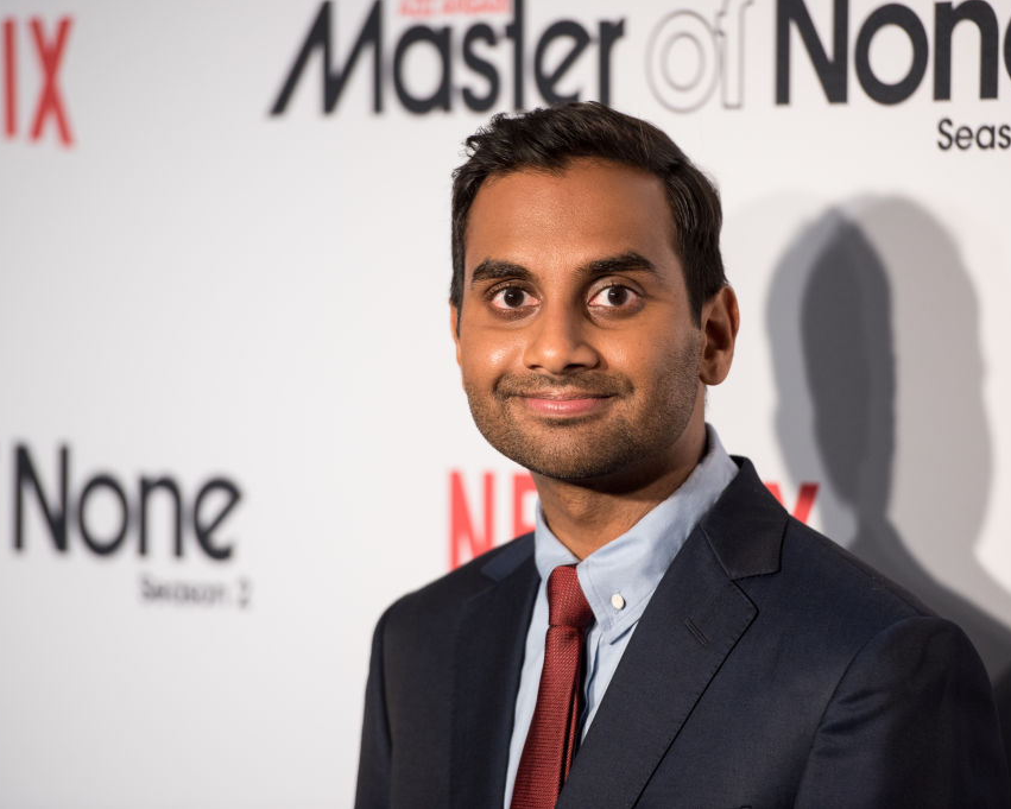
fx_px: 6763
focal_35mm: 226
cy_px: 404
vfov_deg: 6.8
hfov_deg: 8.5
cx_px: 590
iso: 1000
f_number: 3.5
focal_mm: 200
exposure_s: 1/500
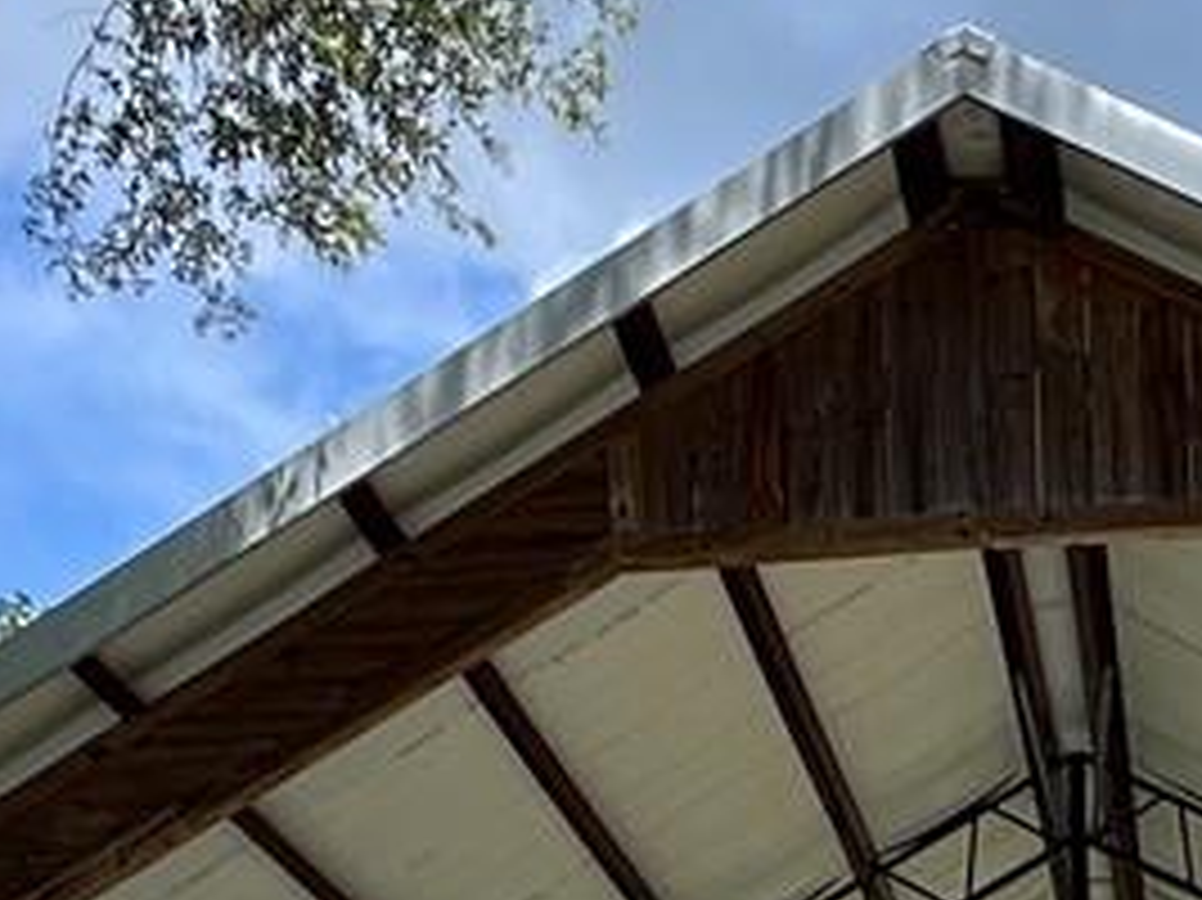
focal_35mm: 84
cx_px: 1035
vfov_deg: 13.5
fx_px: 2915
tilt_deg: -6.4
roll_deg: +1.3
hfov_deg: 22.8
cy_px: 2066
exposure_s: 1/917
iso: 40
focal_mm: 2.22
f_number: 2.2
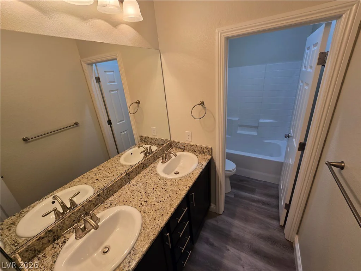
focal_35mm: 13
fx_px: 136
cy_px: 136
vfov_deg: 89.9
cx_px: 180
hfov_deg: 106.2
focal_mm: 2.2
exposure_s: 1/60
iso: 64
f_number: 2.2
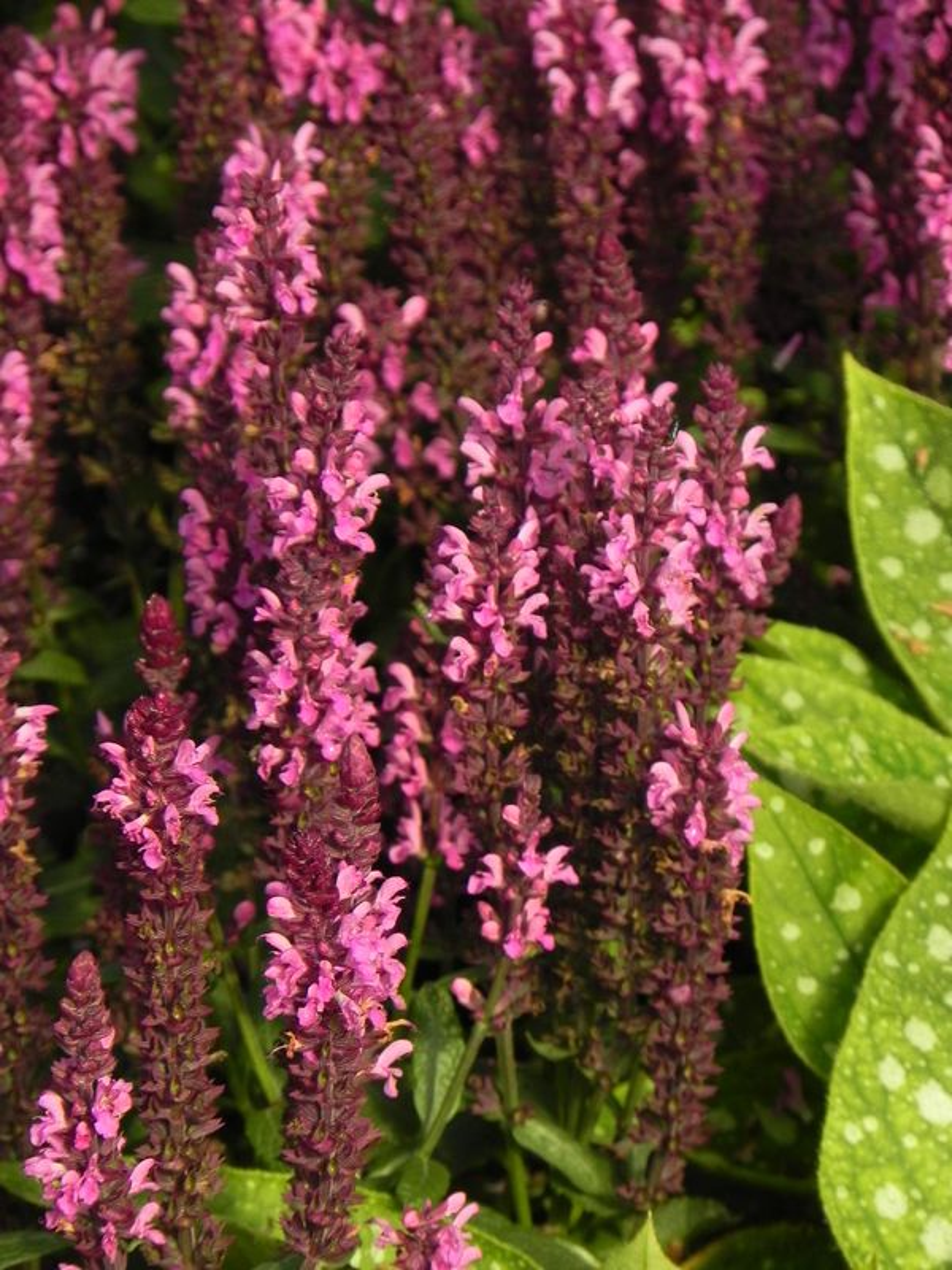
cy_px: 635
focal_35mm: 337
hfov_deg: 4.4
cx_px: 476
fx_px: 12357
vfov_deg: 5.9
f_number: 5
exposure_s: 1/640
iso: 160
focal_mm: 59.9
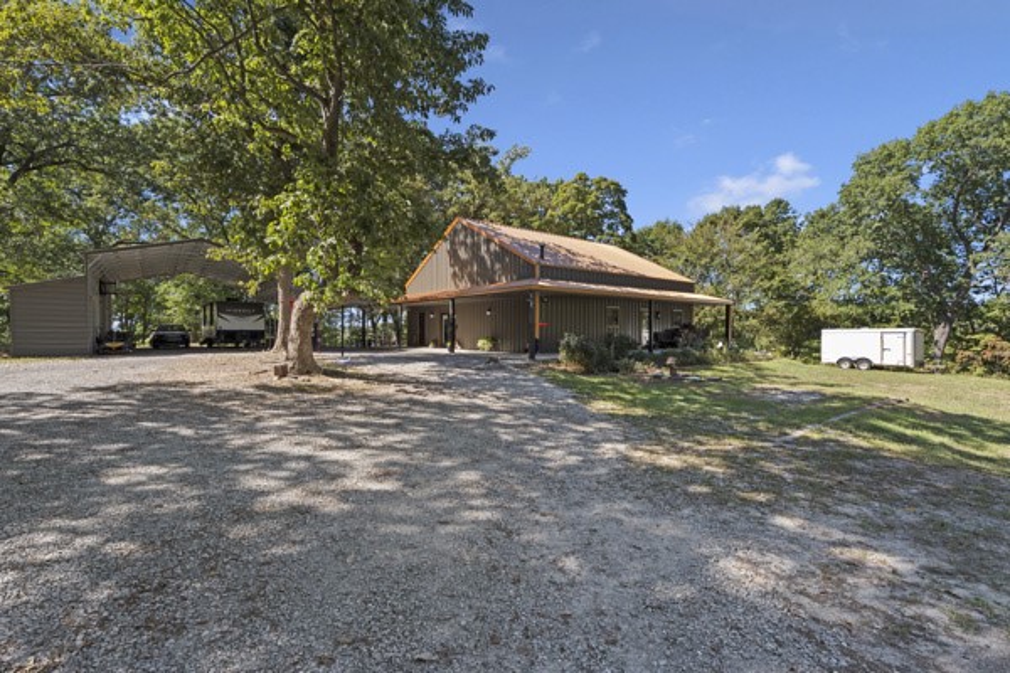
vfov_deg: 73.7
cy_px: 336
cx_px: 505
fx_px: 449
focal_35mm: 16
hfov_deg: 96.7
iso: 200
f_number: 8
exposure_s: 1/160
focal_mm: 16
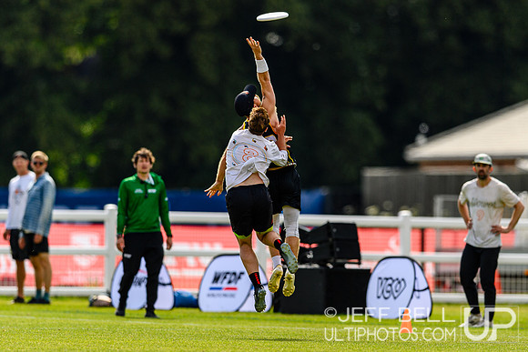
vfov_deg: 2.0
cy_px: 204
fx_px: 10254
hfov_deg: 2.9
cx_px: 287
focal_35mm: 699
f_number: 3.2
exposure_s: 1/2000
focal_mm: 400
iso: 100
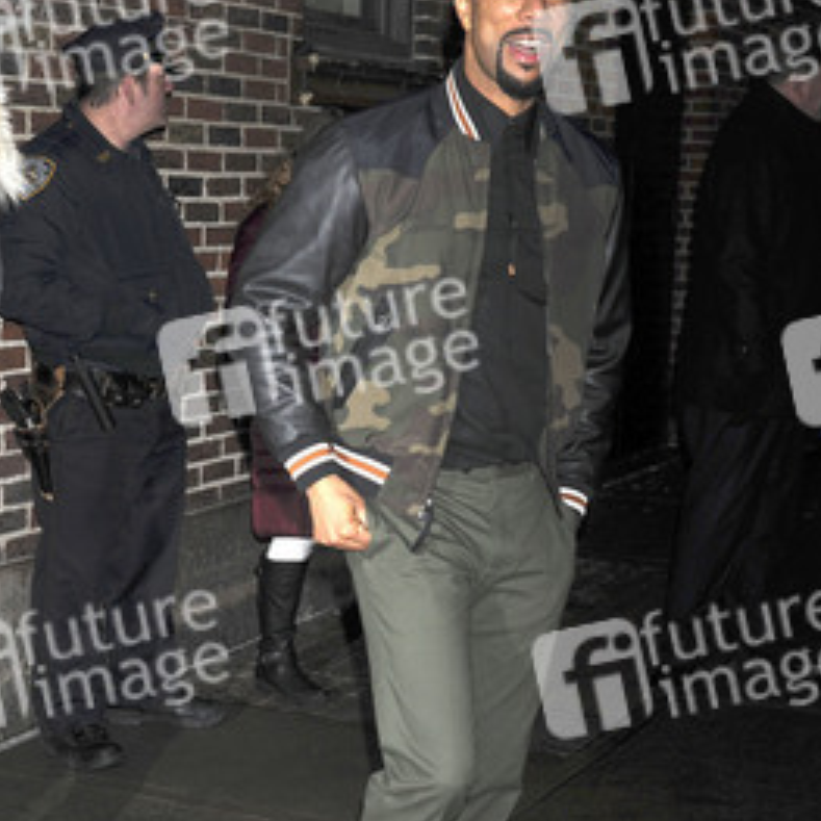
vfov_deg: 27.6
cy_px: 509
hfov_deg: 27.7
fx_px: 1664
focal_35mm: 62
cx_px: 410
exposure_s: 1/250
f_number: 5
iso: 800
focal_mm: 48
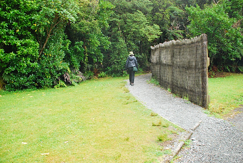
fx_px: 203
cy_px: 82
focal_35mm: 30
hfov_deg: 61.9
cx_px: 122
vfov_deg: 43.7
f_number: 4.5
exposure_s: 1/80
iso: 400
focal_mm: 20
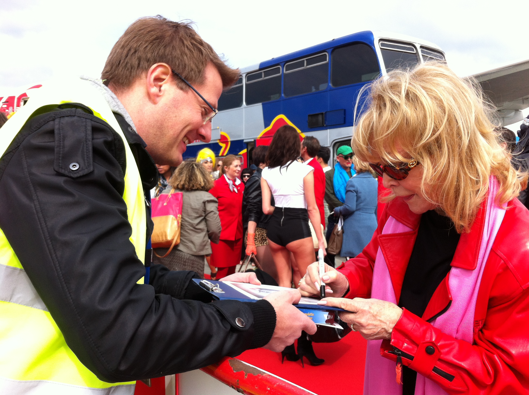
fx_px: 534
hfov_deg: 52.7
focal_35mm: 35
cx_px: 264
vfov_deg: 40.6
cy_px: 198
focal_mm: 3.85
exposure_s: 1/670
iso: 80
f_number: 2.8
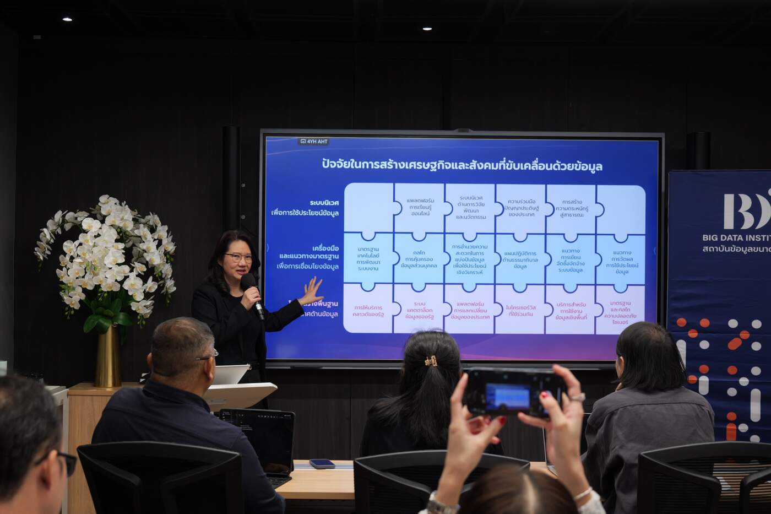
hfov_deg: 38.9
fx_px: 1092
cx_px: 386
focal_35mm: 51
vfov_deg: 26.5
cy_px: 257
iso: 1000
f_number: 5.6
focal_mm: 51
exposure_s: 1/100
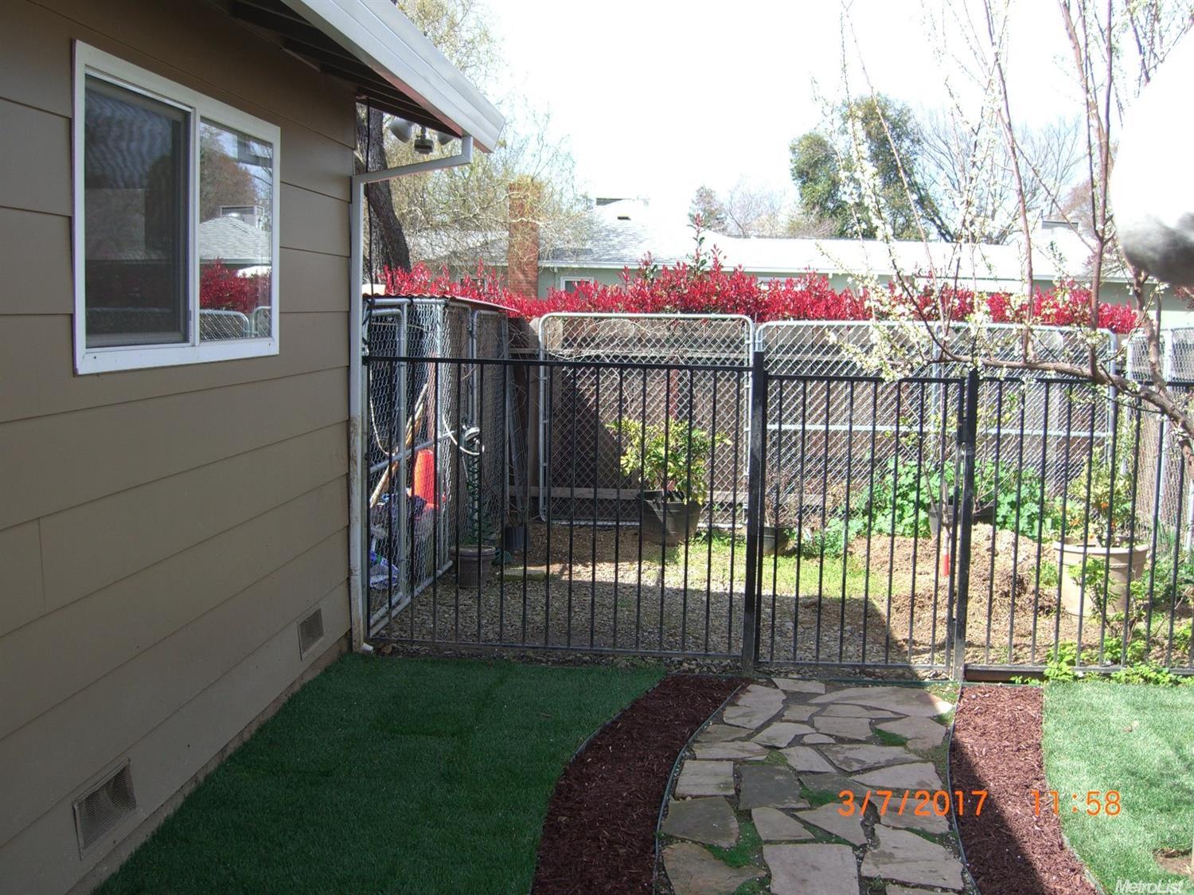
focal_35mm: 38
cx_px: 597
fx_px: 1310
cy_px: 448
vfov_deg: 37.7
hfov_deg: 49.0
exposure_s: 1/500
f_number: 2.8
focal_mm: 7.9
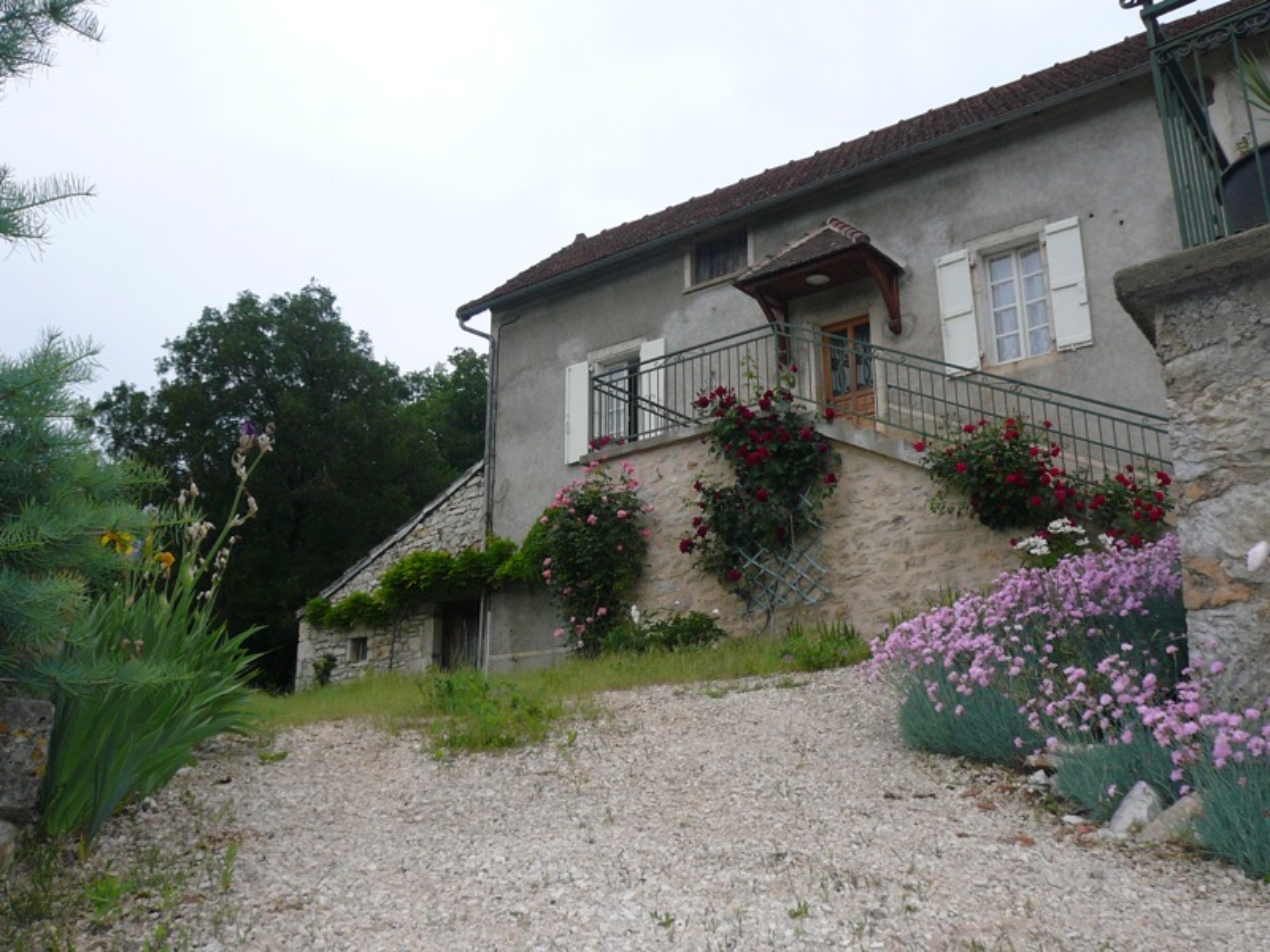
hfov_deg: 52.6
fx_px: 1284
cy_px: 476
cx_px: 635
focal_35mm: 35
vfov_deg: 40.7
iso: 100
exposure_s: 1/500
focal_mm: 4.7
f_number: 2.8
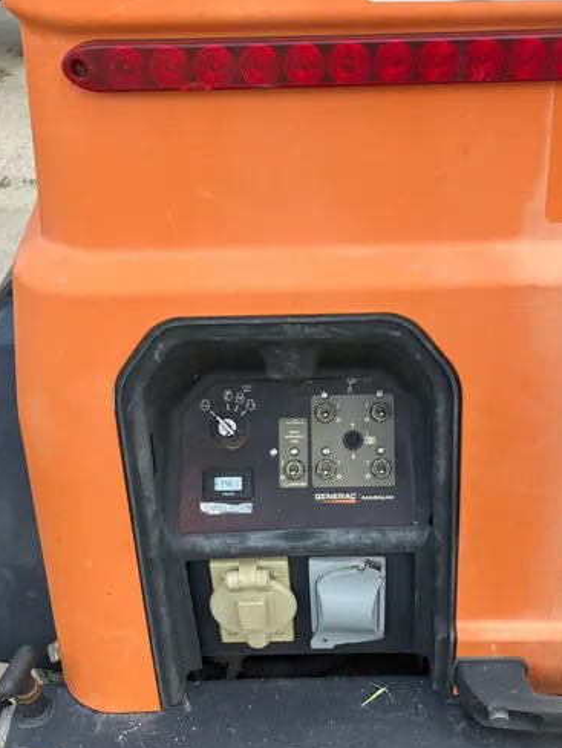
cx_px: 366
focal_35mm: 42
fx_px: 909
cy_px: 458
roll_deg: +1.9
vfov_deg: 44.5
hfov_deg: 34.1
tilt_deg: -36.1
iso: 32
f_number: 1.8
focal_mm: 3.99
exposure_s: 1/458
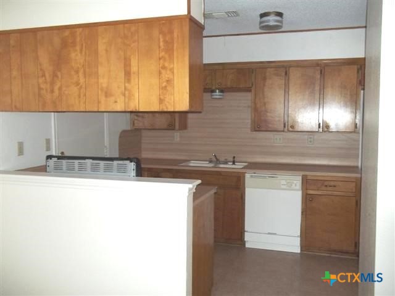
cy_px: 148
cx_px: 198
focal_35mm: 32
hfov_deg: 56.8
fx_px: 365
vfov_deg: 44.2
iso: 160
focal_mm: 5.7
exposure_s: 1/30
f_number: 2.9
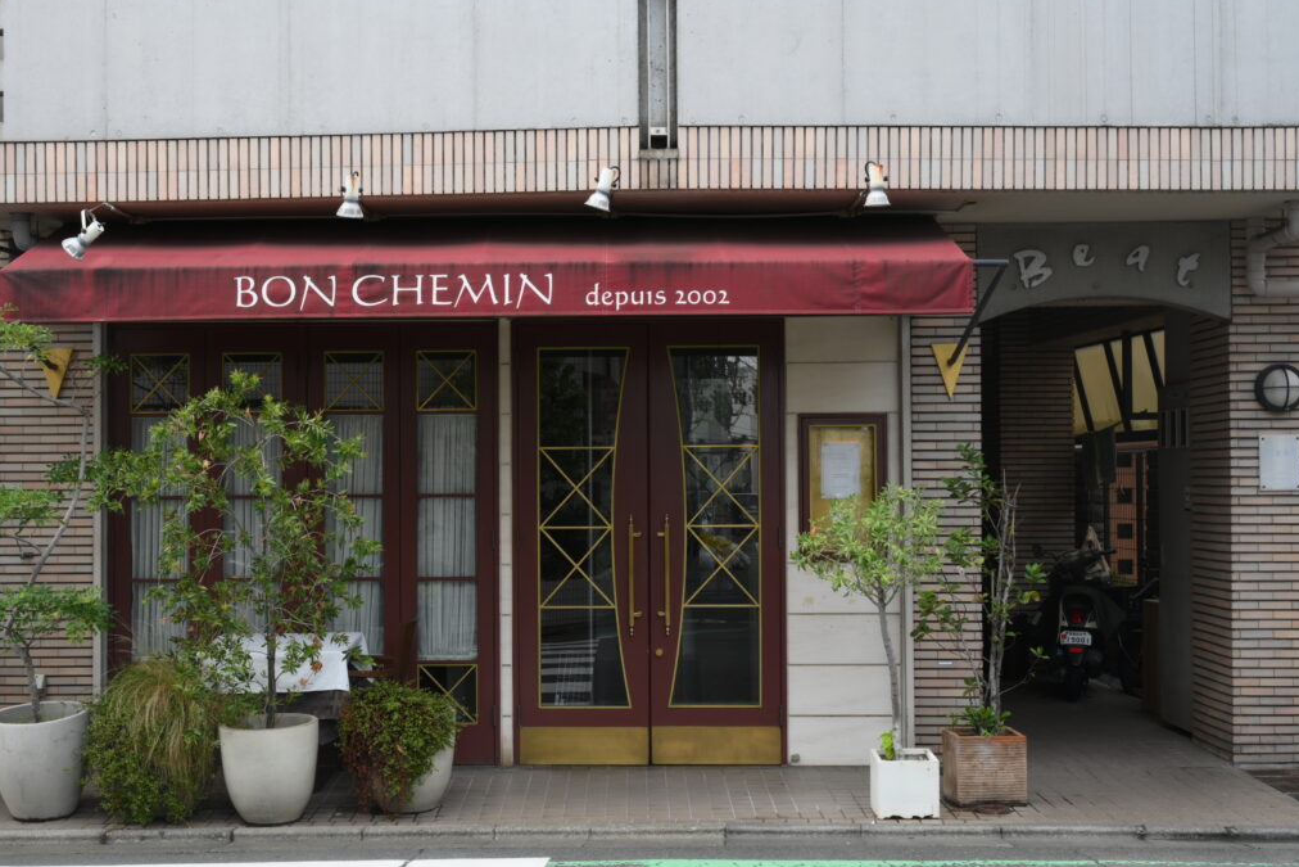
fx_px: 1840
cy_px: 459
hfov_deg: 38.8
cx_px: 543
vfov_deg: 26.5
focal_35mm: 51
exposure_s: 1/125
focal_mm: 43
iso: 200
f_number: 7.1
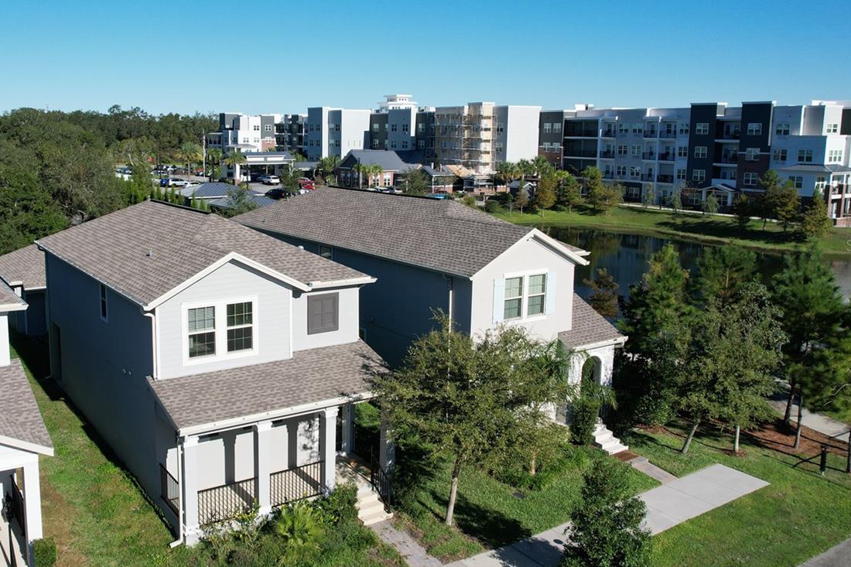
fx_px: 756
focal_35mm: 32
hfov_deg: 57.7
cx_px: 296
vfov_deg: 41.0
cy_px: 245
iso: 200
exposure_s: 1/4000
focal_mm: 8.38
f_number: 2.8
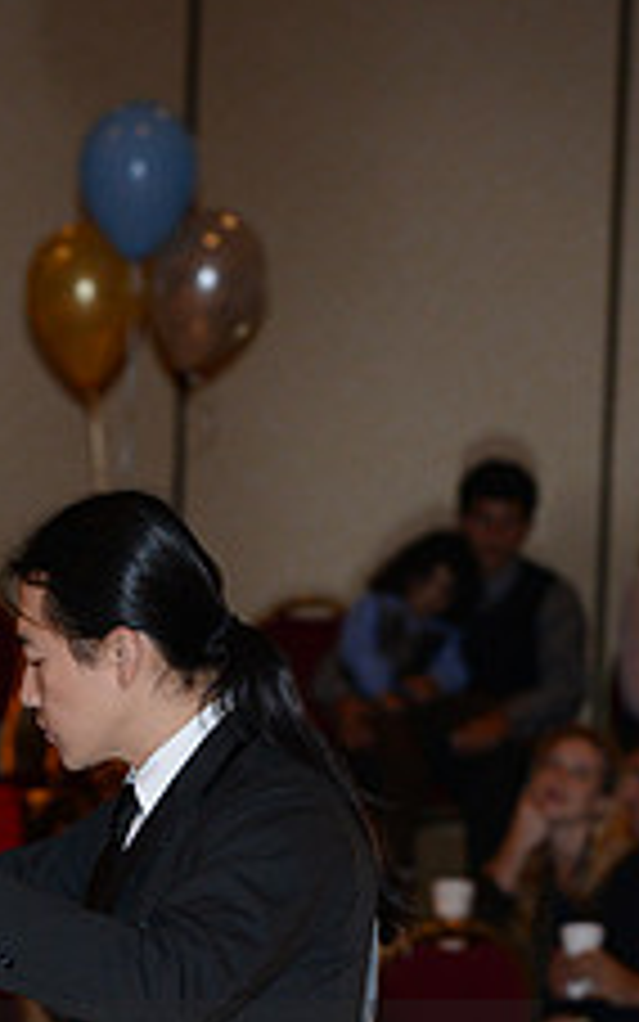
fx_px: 10164
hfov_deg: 3.6
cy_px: 1153
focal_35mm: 365
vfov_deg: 5.7
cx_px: -74
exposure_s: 1/200
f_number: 5.6
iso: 1250
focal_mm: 140
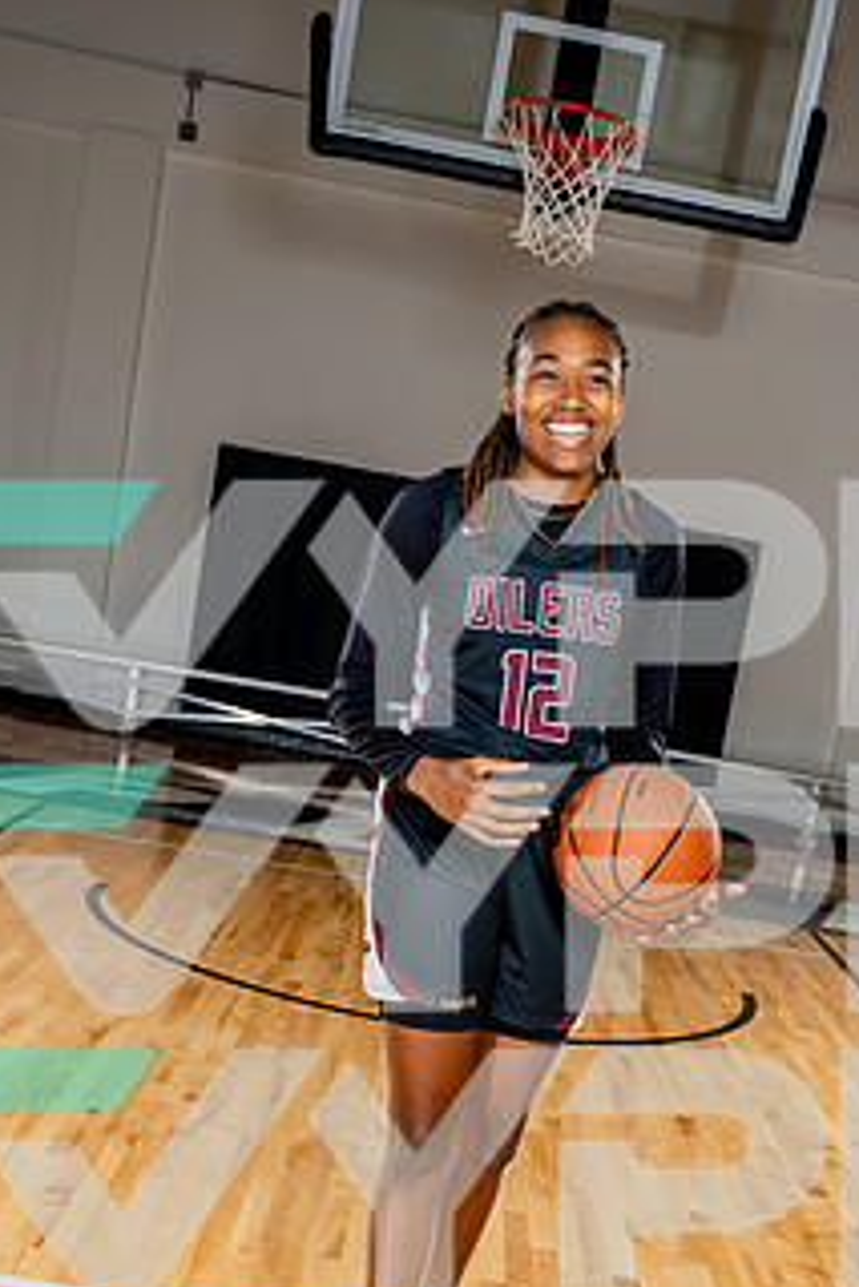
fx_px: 1716
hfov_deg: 28.0
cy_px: 892
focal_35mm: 48
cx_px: 520
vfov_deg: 40.4
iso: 200
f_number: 5.6
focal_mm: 34
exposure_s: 1/250
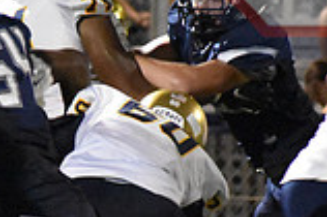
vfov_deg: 1.0
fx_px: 12005
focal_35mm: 1323
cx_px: 27
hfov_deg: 1.6
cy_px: 142
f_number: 6
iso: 12800
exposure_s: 1/200
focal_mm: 240
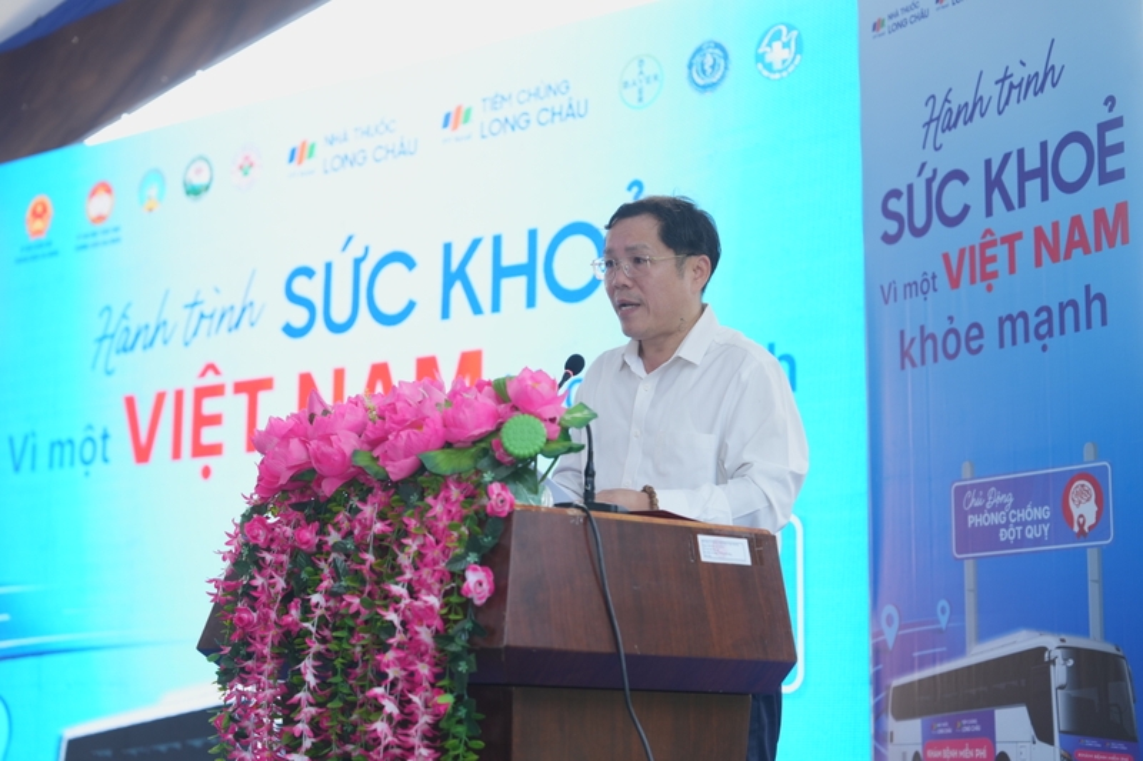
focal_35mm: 70
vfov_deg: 19.4
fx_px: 2222
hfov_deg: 28.8
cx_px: 572
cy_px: 380
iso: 400
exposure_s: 1/160
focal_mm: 70
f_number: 2.8
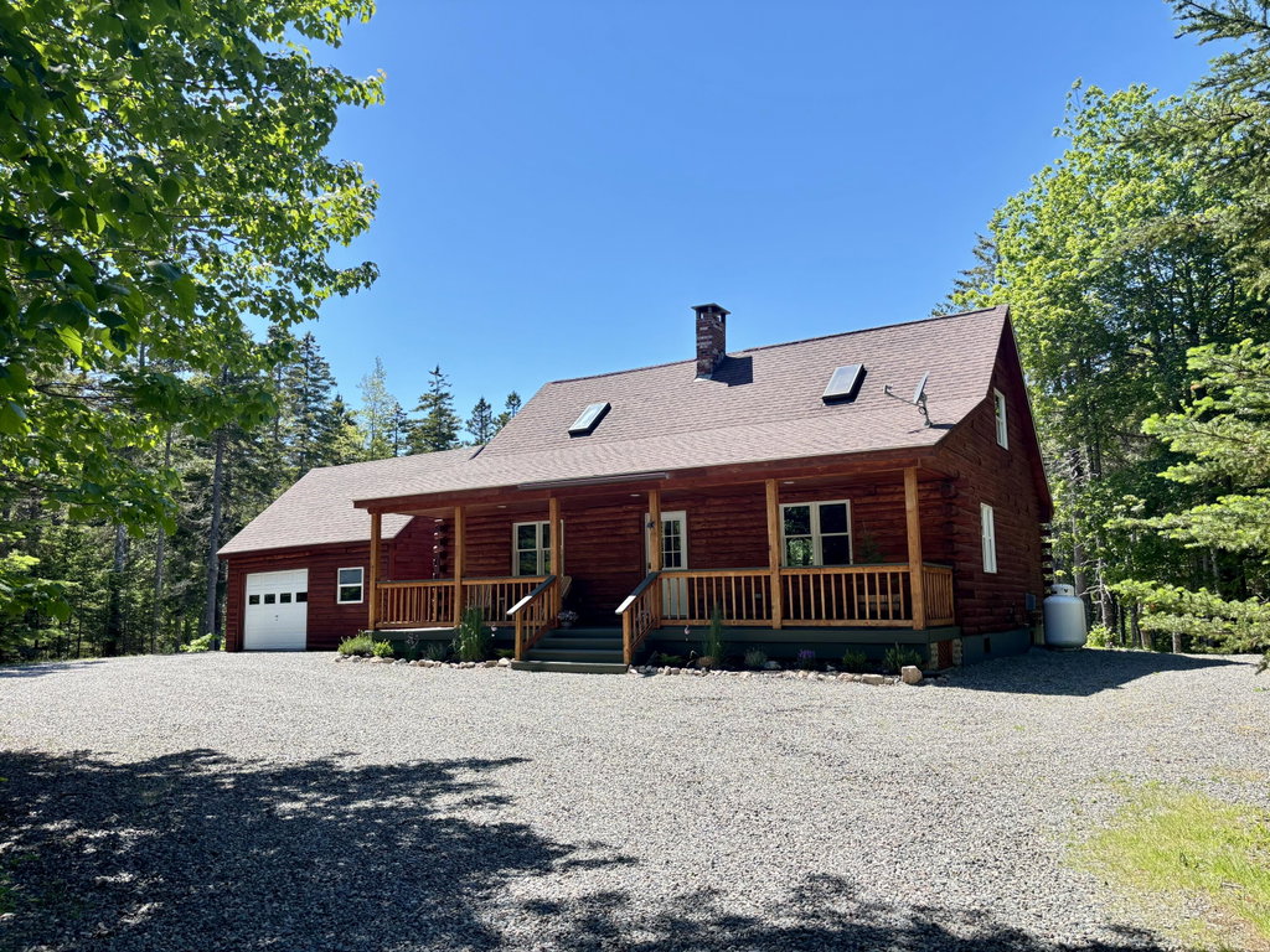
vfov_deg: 53.1
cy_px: 476
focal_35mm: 26
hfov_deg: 67.3
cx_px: 635
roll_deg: +0.9
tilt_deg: +7.4
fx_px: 954
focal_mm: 5.96
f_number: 1.6
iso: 50
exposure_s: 1/805
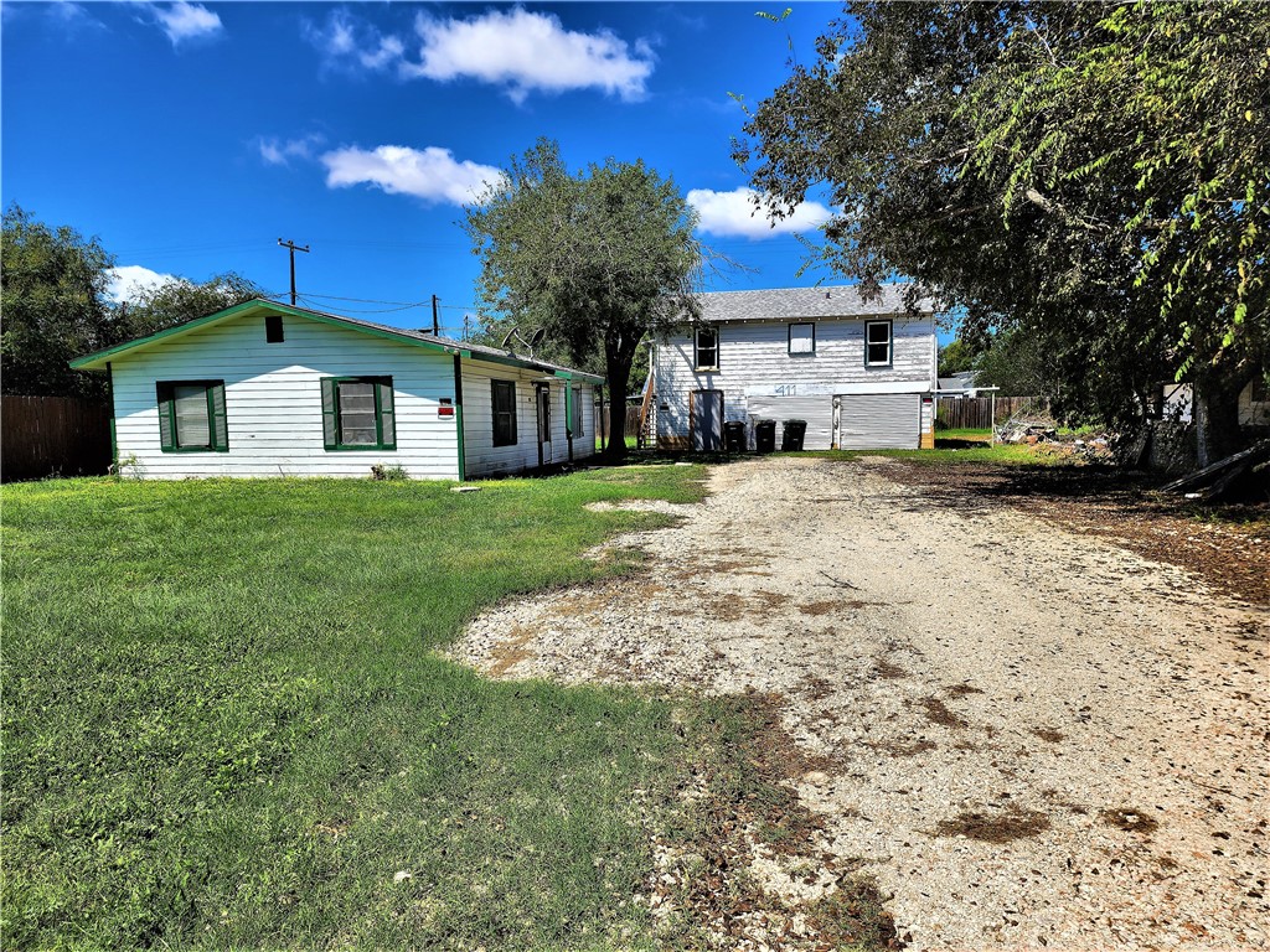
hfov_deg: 73.9
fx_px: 844
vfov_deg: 58.9
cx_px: 635
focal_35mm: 23
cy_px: 476
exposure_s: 1/1879
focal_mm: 6.4
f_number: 1.8
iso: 12
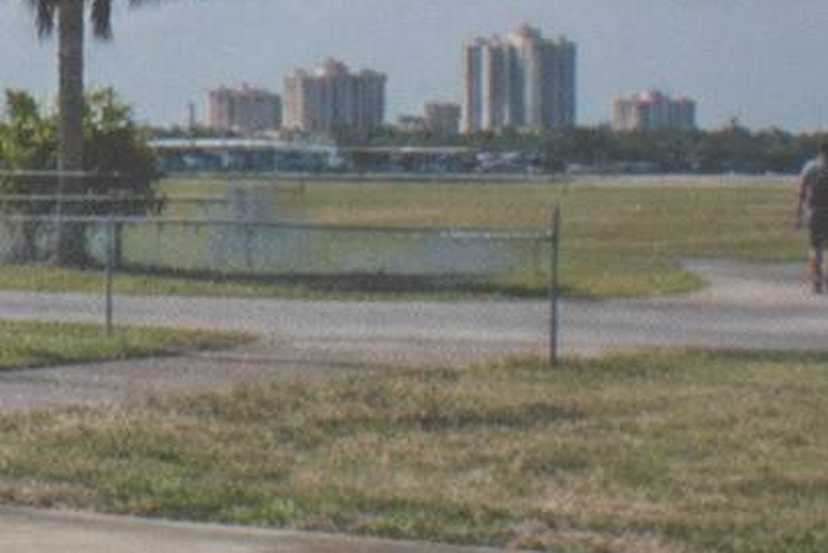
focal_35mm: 148
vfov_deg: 9.3
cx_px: -98
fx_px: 3405
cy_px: 158
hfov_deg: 13.6
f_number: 4
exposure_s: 1/1600
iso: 160
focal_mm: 47
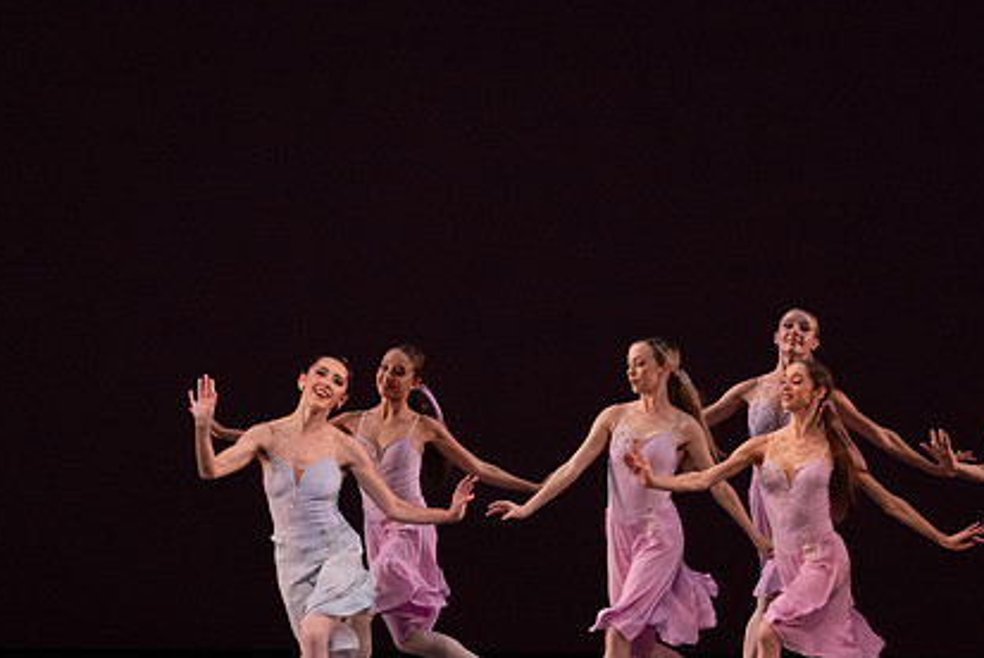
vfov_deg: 5.0
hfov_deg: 7.4
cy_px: 454
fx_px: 7604
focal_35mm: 278
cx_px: 639
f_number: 13
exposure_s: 1/400
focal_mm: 198
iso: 12800
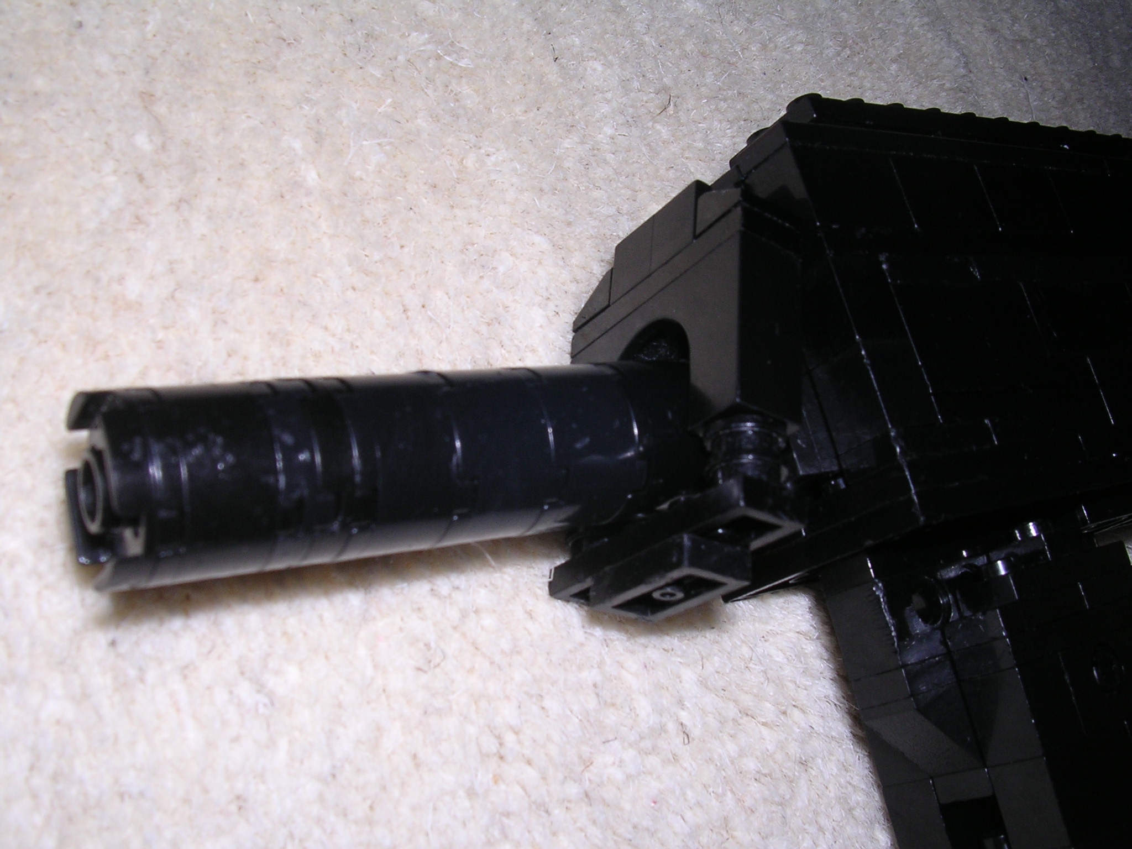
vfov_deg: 37.7
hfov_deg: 49.0
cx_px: 566
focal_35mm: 38
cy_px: 424
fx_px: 1243
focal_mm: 5.8
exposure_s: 1/60.1
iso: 100
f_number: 5.6
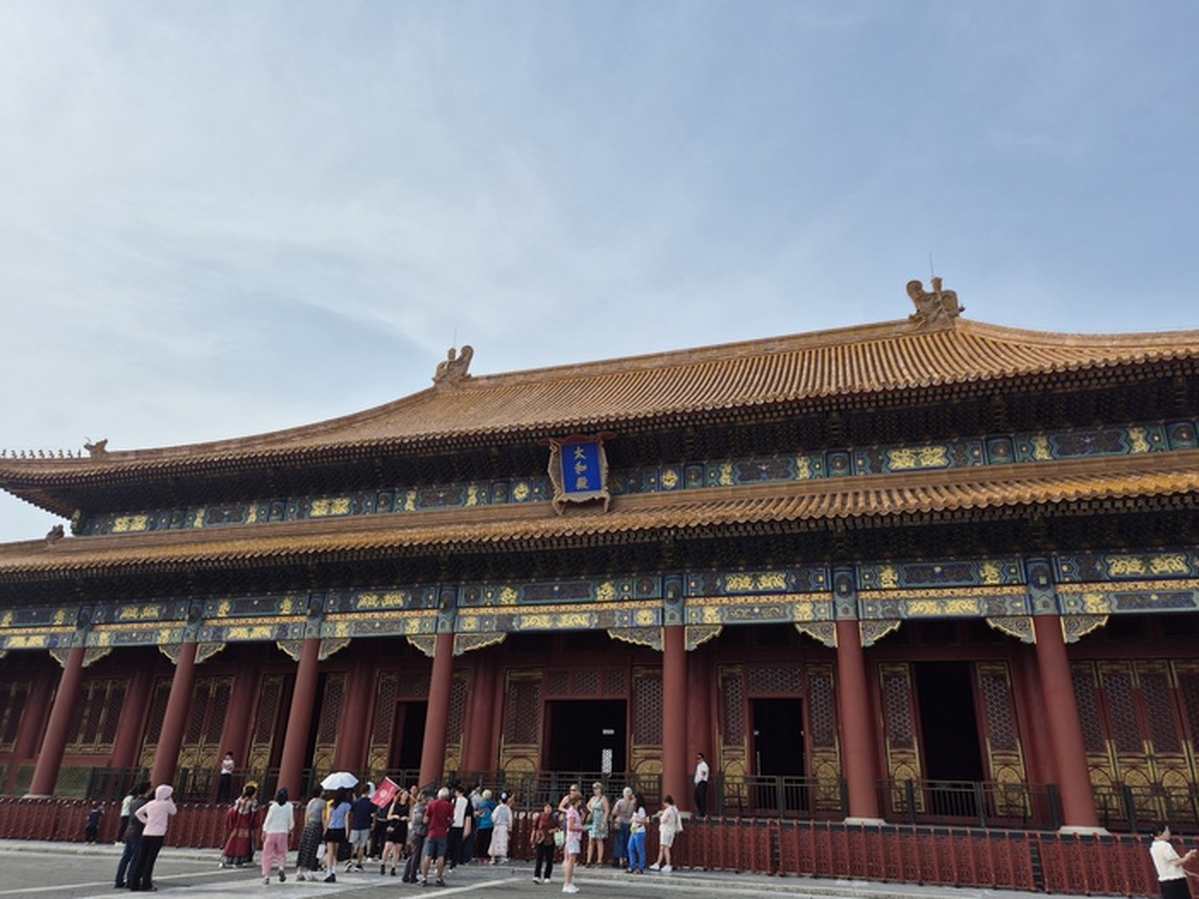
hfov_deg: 73.9
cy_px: 450
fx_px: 797
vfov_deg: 58.9
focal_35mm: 23
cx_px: 600
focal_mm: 5.4
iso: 25
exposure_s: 1/2500
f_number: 1.8
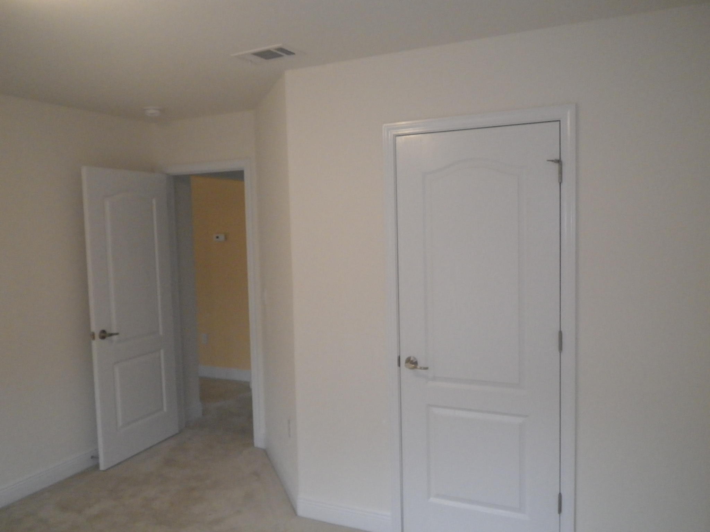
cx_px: 355
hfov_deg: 63.4
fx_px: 574
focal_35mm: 28
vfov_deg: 49.7
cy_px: 266
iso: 400
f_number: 3.5
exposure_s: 1/50
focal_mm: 5
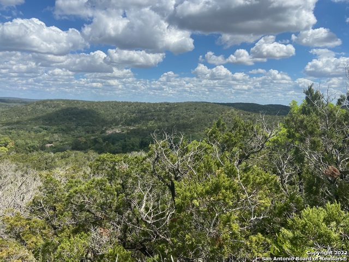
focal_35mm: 26
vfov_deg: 53.1
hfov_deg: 67.3
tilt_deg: -6.6
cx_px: 174
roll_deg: -1.2
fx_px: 262
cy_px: 131
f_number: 1.8
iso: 32
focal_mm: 4.25
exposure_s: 1/3984
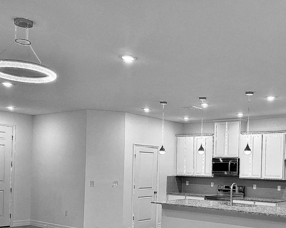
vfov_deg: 34.1
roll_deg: -1.1
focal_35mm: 43
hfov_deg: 41.7
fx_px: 364
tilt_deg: -0.2
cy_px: 171
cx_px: 212
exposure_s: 1/236
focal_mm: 6.76
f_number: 1.78
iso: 160
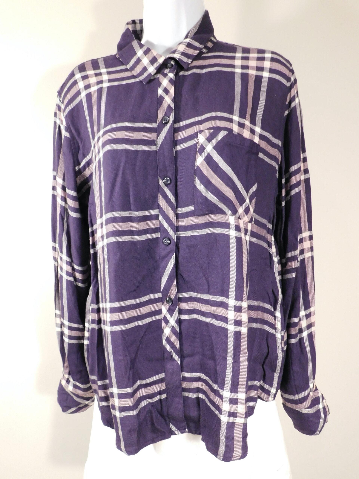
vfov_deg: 73.9
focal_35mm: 23
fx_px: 318
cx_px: 180
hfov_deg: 58.9
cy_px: 240
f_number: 3
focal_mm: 4
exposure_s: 1/30
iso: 320
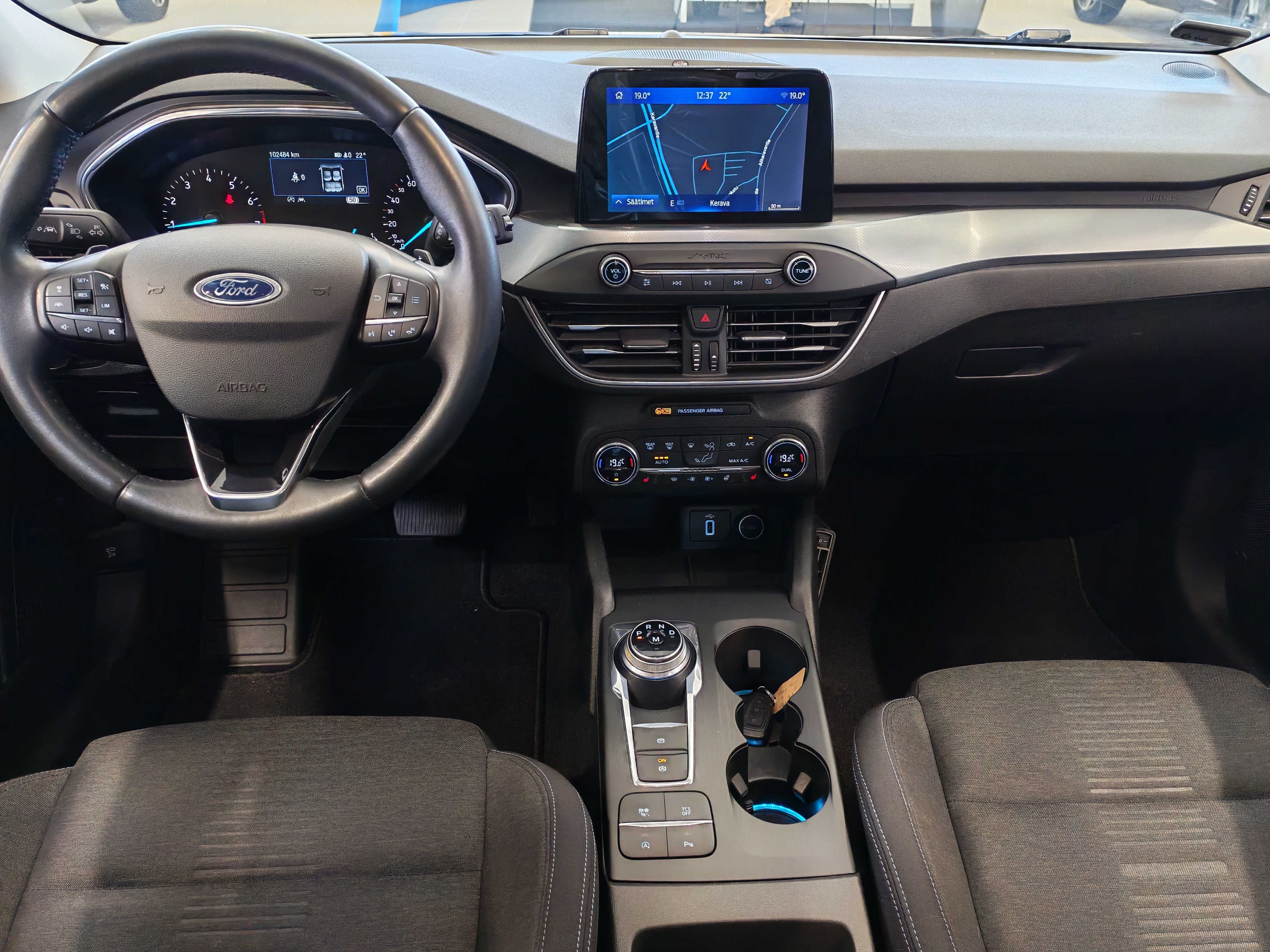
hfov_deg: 58.4
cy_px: 476
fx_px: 1137
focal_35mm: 31
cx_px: 635
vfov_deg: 45.4
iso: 1250
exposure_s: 1/100
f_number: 1.9
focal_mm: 6.12
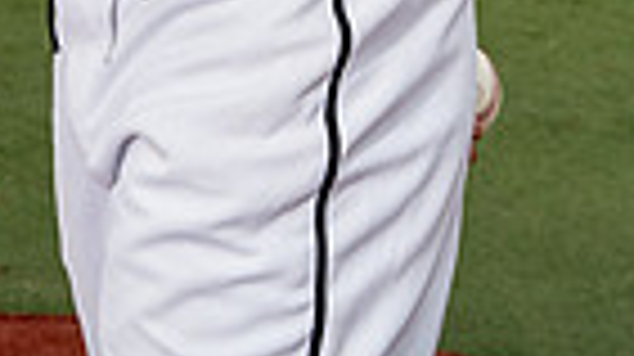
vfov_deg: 8.8
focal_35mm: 117
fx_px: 1965
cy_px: -644
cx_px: 139
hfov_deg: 18.2
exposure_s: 1/250
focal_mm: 35
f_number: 5.6
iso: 320
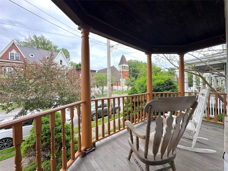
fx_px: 92
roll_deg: +1.3
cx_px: 114
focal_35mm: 14
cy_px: 86
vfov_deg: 85.7
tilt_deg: -0.5
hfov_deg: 102.1
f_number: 2.2
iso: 40
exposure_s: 1/427
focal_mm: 2.22
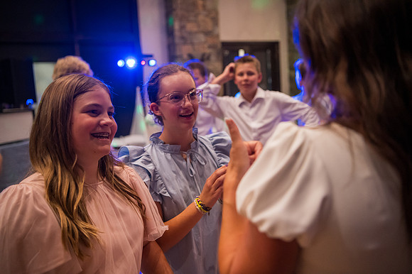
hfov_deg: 46.4
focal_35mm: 42
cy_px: 137
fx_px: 480
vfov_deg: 31.9
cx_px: 206
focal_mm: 42
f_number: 2.8
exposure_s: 1/200
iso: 6400
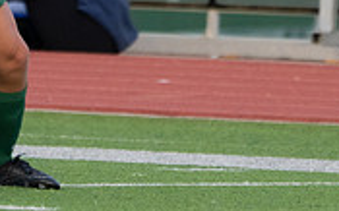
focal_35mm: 2272
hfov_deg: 0.9
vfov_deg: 0.6
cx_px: -7
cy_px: -188
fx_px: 20970
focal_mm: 400
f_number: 5.6
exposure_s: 1/1250
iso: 800
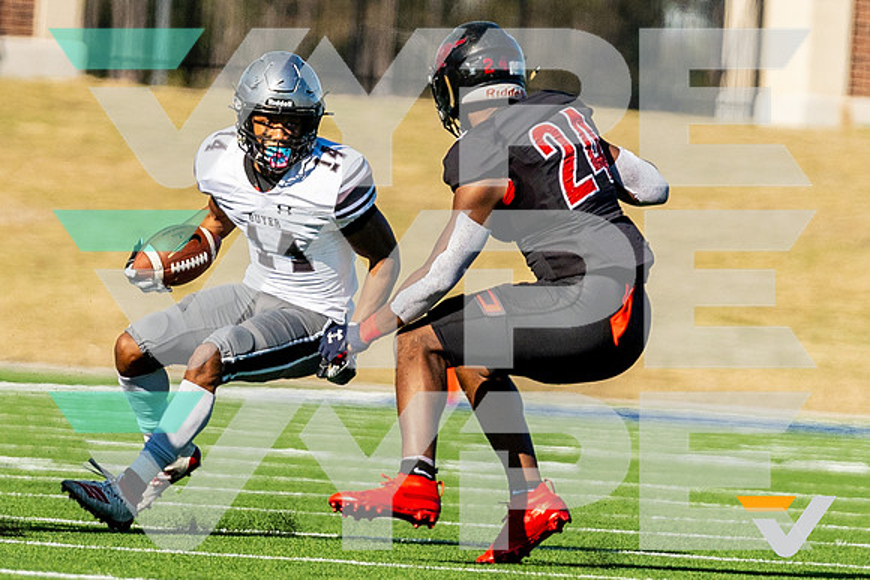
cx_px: 339
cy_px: 226
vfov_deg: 2.0
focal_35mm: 679
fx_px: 16401
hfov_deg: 3.0
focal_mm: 200
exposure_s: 1/3200
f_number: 3.2
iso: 400
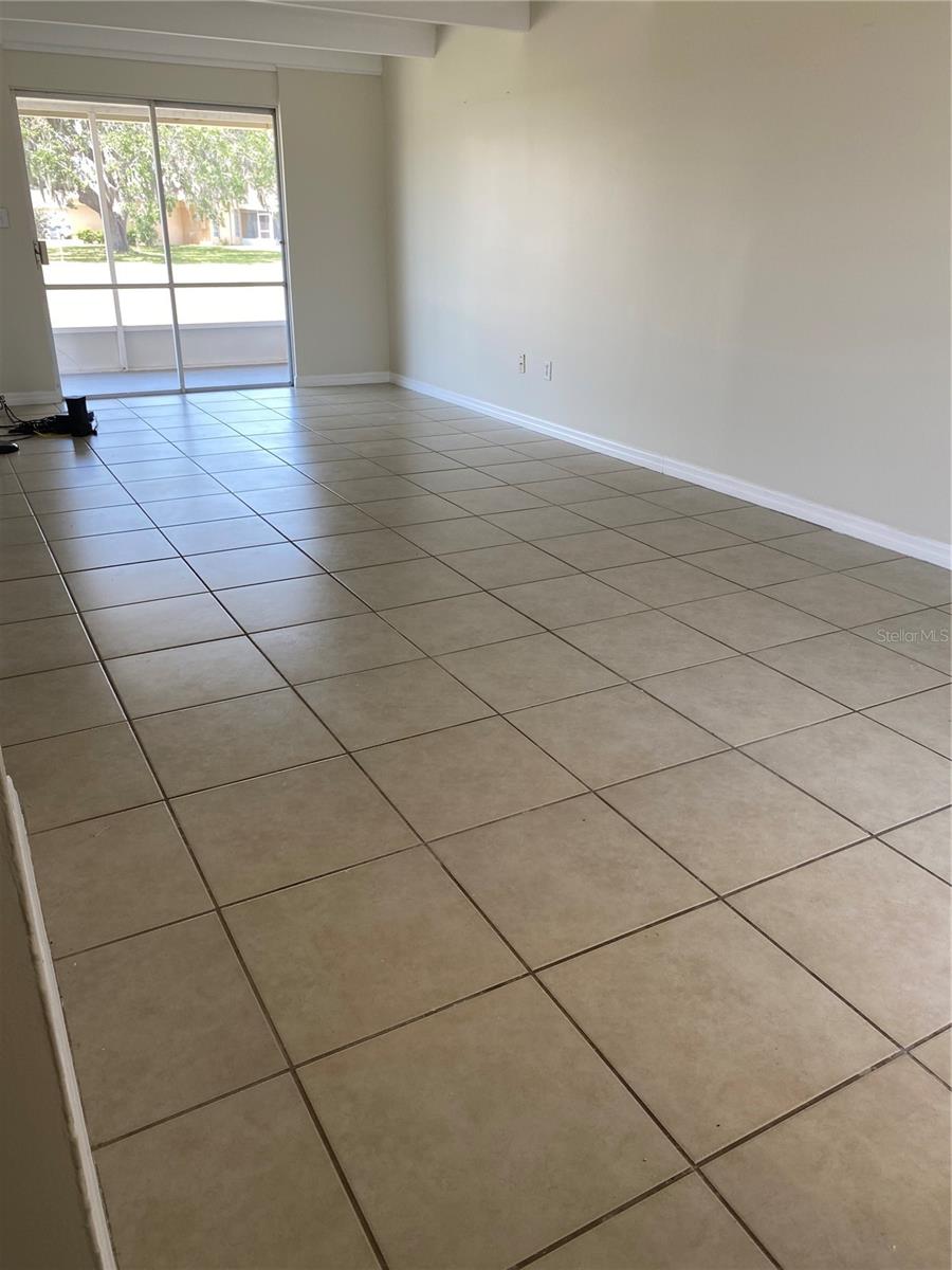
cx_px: 476
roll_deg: -0.8
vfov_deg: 67.3
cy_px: 635
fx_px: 953
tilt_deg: -21.7
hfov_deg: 53.1
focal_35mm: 26
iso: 50
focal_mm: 4.25
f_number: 1.8
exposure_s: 1/120
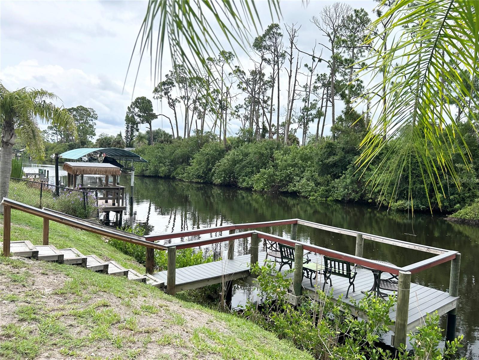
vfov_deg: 53.1
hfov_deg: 67.3
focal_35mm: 26
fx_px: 360
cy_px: 180
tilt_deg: -3.3
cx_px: 240
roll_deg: -1.8
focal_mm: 5.7
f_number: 1.5
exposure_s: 1/2841
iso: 50
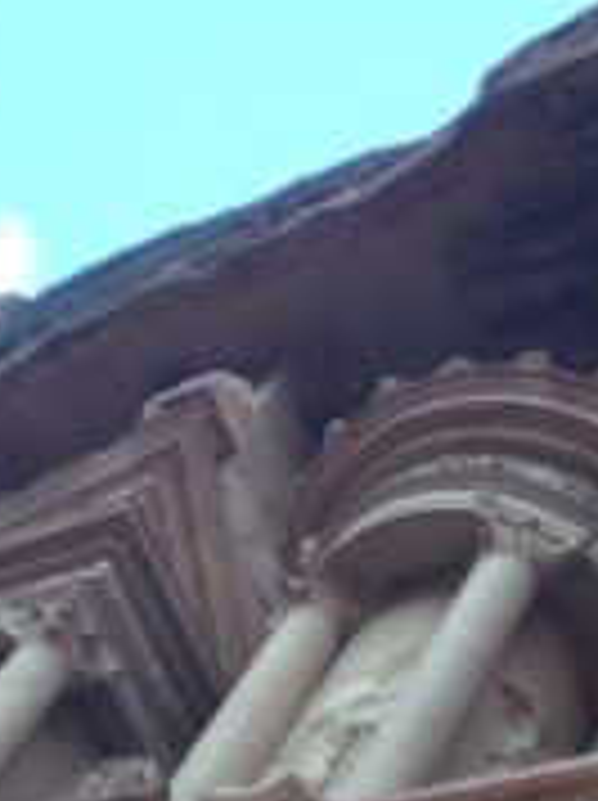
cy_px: 1186
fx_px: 2078
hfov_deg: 16.2
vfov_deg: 19.2
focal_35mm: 90
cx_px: 108
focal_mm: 4.12
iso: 40
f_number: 2.2
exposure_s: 1/40
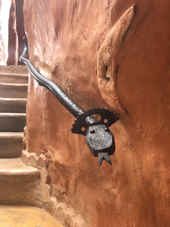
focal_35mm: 28
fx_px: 183
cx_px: 85
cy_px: 114
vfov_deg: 63.5
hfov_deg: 49.7
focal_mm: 4
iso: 25
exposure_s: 1/30
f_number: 1.8
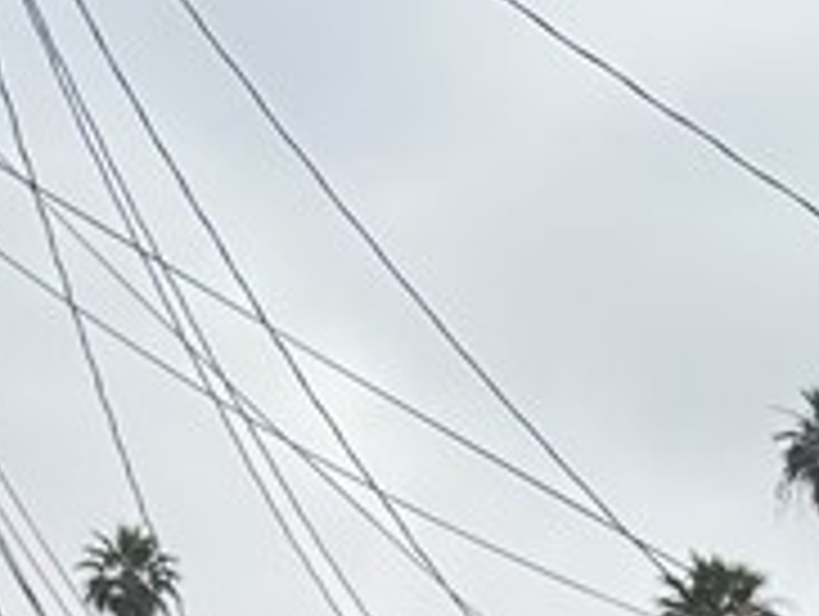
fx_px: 3198
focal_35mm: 135
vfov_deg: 9.5
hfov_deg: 13.9
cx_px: 1156
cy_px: 1583
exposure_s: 1/7353
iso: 80
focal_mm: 6.76
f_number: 1.78
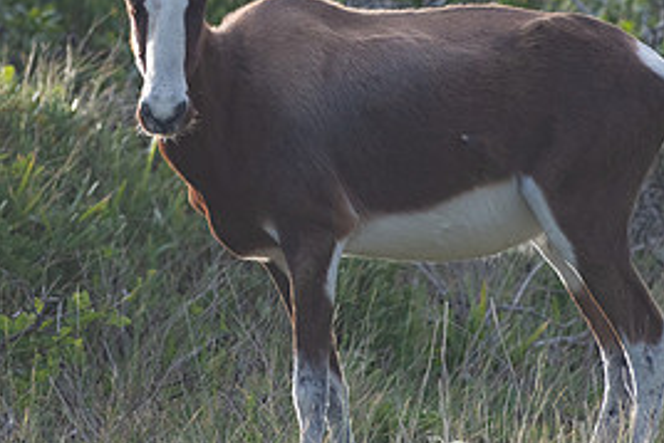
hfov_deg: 1.6
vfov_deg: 1.1
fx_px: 23953
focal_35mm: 1298
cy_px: 56
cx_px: 196
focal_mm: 600
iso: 800
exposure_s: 1/1000
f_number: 9
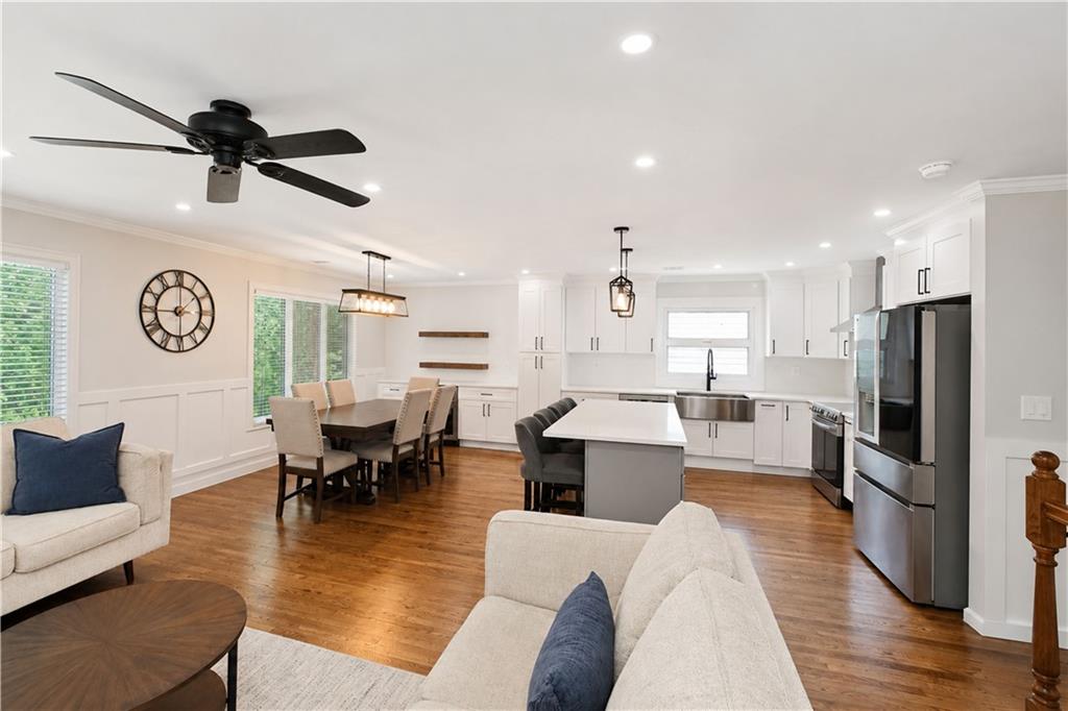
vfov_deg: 77.3
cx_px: 534
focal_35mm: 15
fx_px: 445
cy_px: 356
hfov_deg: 100.4
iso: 2000
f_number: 9
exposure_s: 1/80
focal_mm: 10
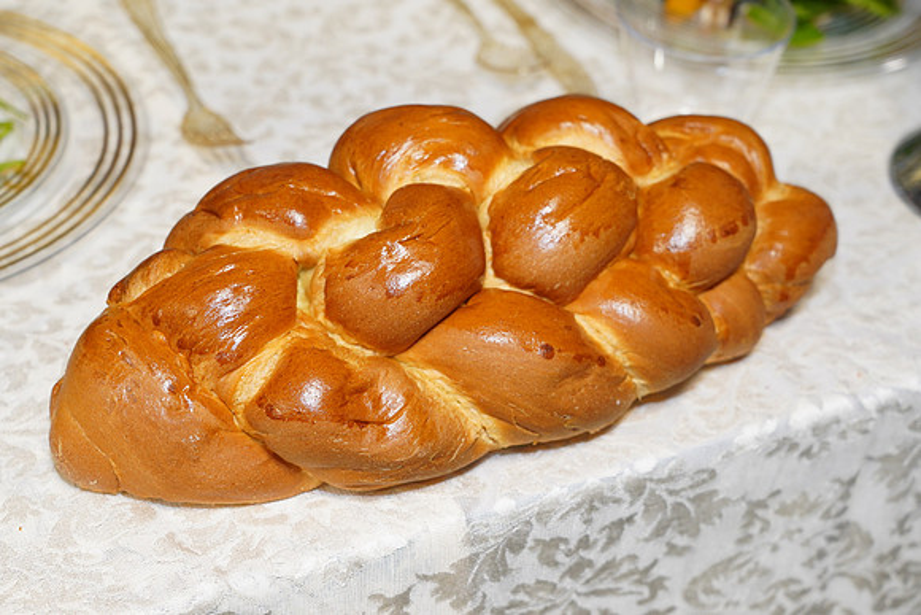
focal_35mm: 68
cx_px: 460
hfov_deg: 29.6
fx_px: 1740
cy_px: 308
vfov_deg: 20.0
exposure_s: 1/100
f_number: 5.6
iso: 1250
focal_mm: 68
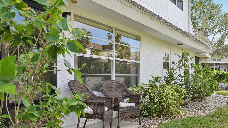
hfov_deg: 61.0
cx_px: 113
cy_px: 74
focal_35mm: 32
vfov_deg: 36.6
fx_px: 193
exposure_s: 1/250
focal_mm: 30
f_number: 8
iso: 400
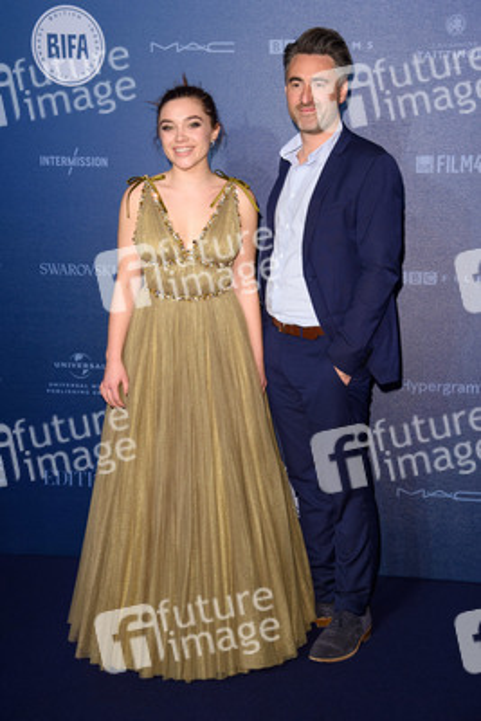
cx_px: 240
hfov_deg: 24.6
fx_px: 1101
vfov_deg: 36.2
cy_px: 360
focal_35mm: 55
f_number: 5.6
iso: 800
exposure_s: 1/250
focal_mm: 55
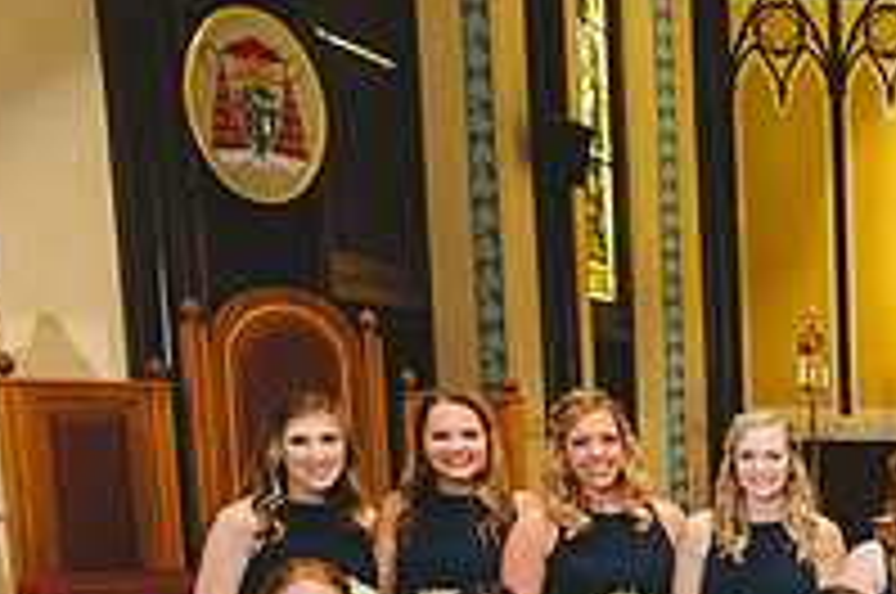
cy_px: 670
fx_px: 1739
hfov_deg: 24.4
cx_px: 1234
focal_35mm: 70
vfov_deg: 18.6
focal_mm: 24
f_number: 5.6
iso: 1600
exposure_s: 1/160
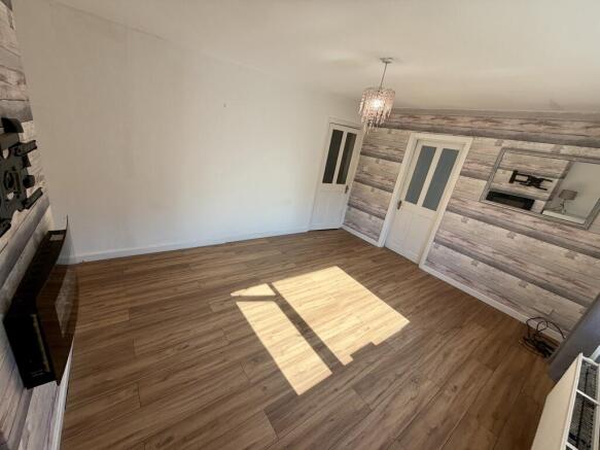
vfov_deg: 85.7
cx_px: 300
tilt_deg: -20.4
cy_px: 225
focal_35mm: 14
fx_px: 243
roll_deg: -10.4
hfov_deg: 102.1
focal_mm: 2.22
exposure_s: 1/175
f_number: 2.2
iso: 40
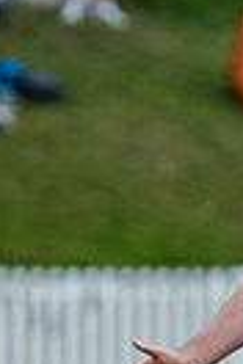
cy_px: 374
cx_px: 461
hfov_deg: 0.7
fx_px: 19135
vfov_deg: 1.1
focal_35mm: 1890
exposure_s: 1/1600
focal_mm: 290
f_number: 4
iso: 900
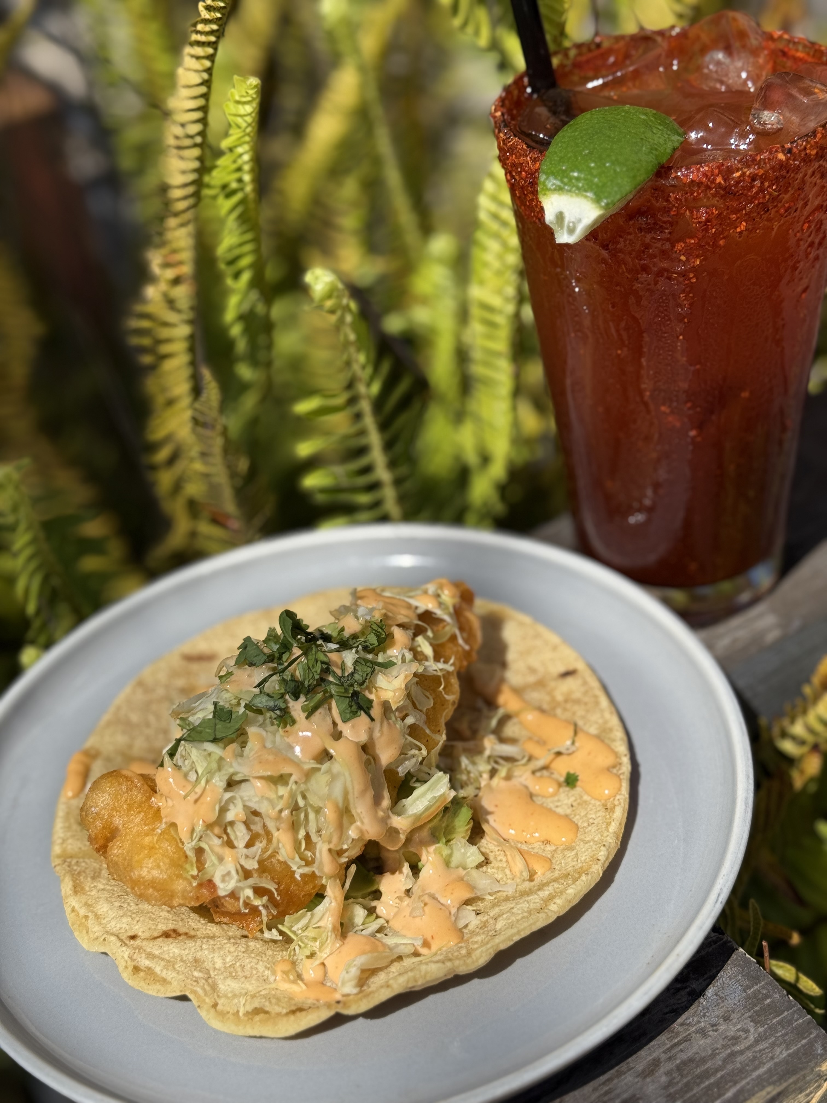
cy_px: 552
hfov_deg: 30.3
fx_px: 1529
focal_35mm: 48
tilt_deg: -37.2
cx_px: 414
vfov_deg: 39.7
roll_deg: +7.4
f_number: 1.78
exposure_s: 1/6024
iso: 64
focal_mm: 6.76
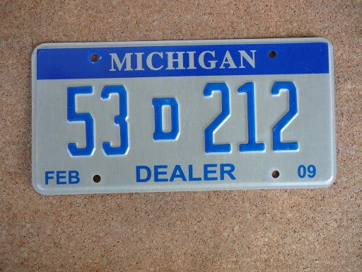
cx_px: 181
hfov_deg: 52.6
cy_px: 136
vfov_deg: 40.7
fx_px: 366
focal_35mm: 35
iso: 80
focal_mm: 5.2
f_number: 2.8
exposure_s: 1/60
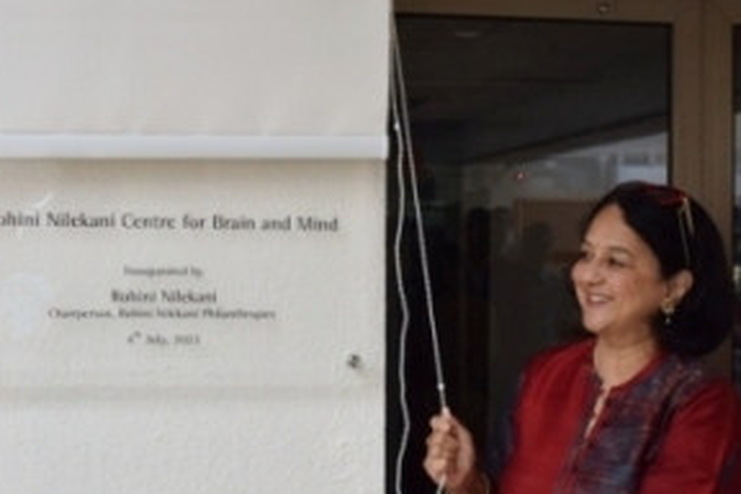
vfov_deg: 19.2
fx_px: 1461
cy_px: 298
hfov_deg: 28.5
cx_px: 369
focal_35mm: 71
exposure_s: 1/800
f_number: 4
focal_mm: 26
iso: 400
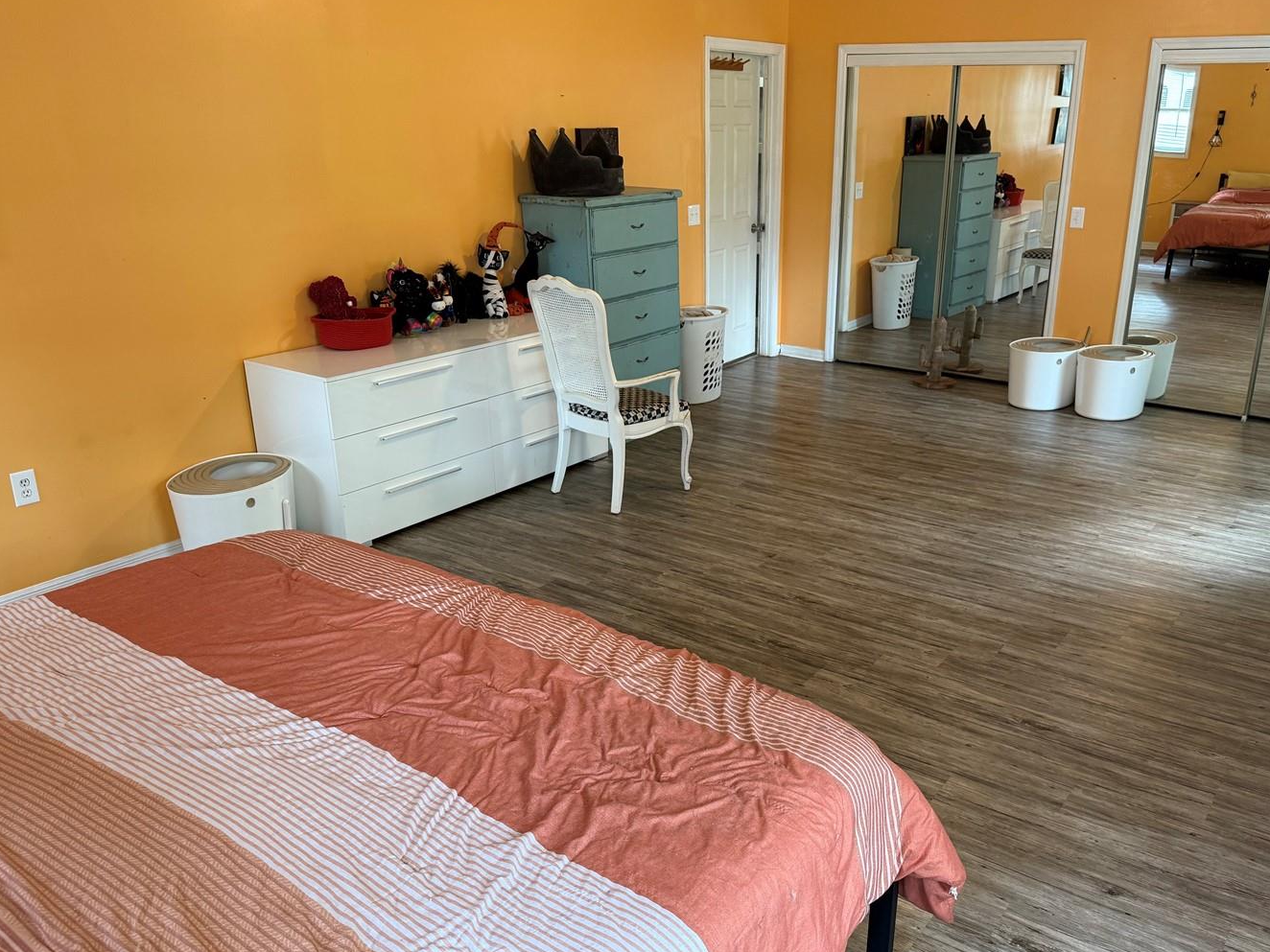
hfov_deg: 61.3
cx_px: 734
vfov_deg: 48.2
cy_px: 502
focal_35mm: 29
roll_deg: -0.9
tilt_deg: -20.2
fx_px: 1064
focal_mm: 6.76
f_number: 1.78
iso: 200
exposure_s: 1/60
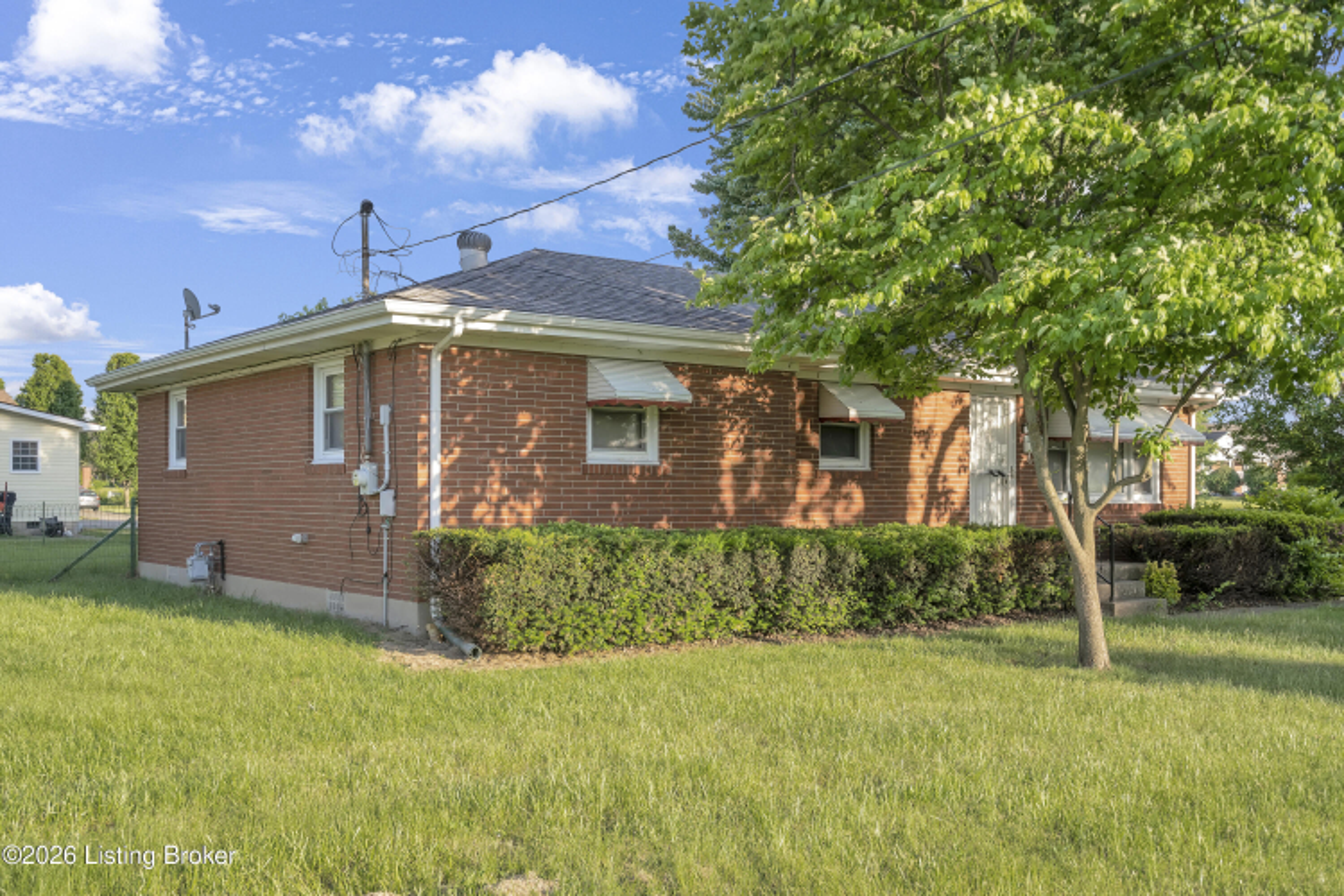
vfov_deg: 37.9
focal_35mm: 35
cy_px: 448
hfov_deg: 54.4
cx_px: 672
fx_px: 1307
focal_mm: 35
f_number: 4
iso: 160
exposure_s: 1/250
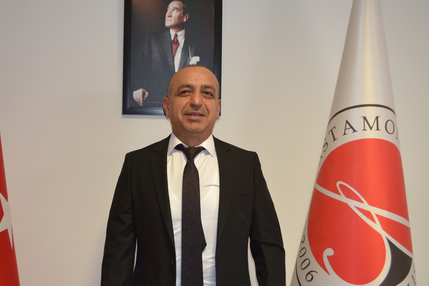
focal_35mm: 38
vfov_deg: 35.0
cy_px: 127
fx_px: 453
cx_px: 161
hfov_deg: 50.2
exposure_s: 1/30
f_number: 3.8
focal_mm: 20
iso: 360
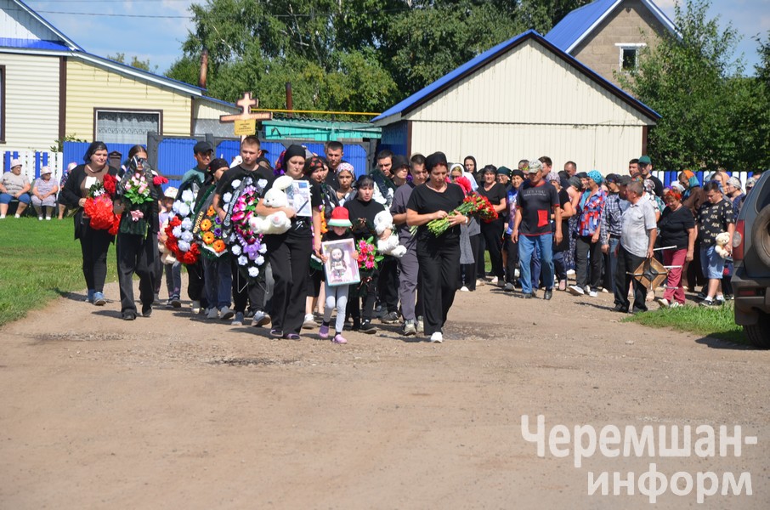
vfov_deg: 8.7
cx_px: 385
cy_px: 255
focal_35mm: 158
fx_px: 3362
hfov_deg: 13.1
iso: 100
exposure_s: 1/320
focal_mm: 105
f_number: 9
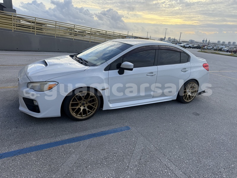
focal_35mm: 24
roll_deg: -4.3
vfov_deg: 56.8
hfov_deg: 71.6
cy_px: 89
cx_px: 118
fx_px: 164
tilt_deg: -18.7
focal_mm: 6.76
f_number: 1.78
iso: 100
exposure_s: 1/1464
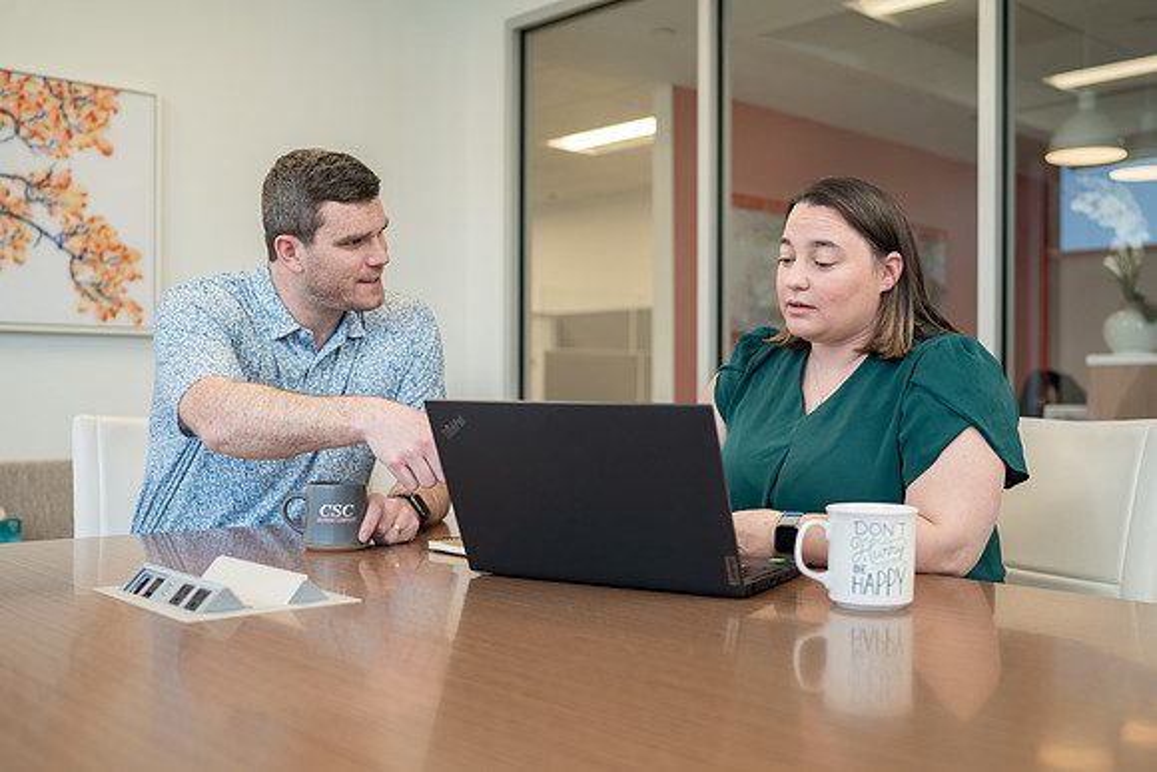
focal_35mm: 38
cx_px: 539
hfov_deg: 50.2
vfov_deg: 34.7
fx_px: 1233
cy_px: 418
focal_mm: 35
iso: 200
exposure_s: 1/160
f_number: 2.2
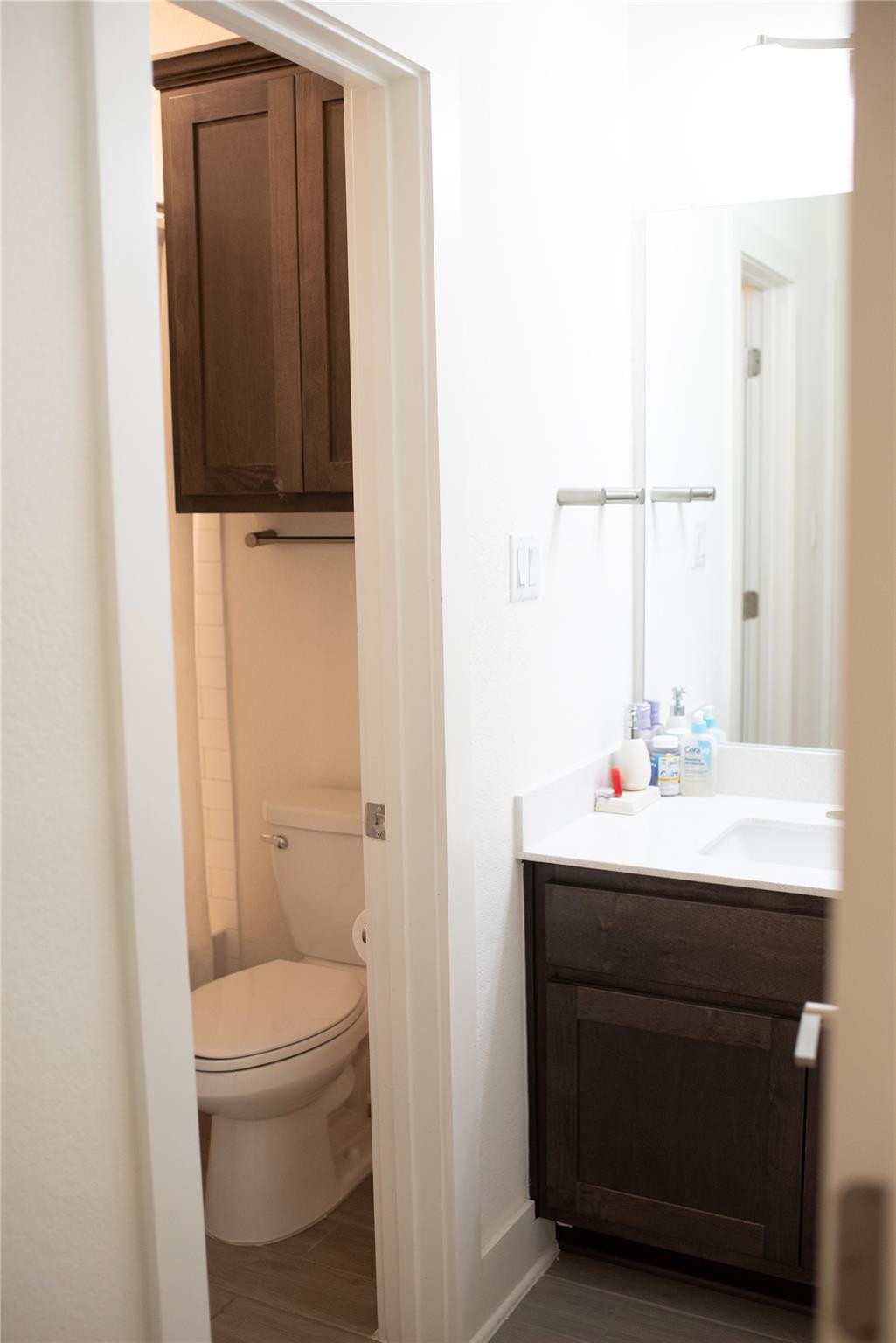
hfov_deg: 37.9
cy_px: 672
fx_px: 1306
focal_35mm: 35
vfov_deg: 54.4
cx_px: 448
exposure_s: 1/250
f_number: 2.8
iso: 1600
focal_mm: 35
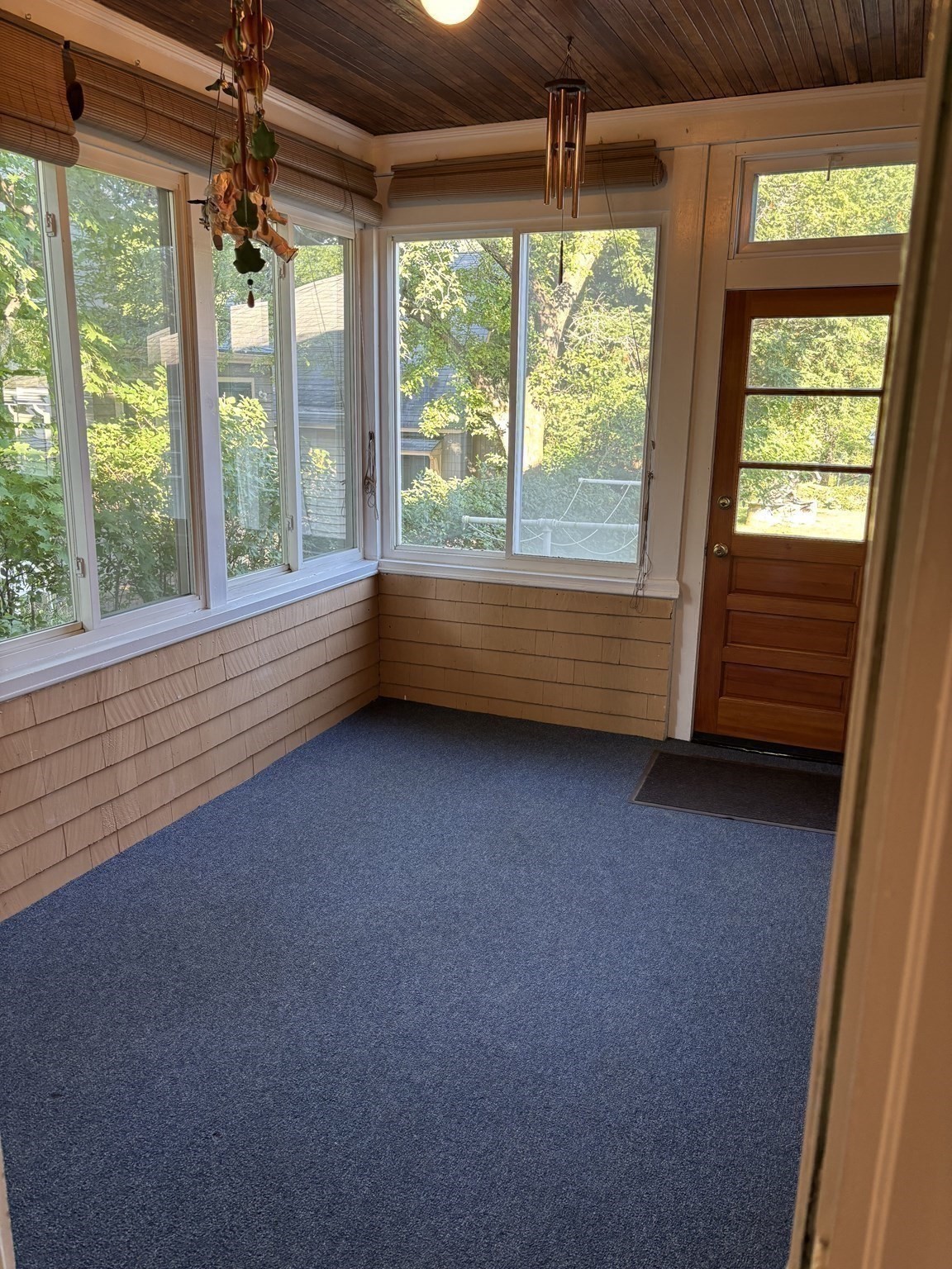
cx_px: 476
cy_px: 634
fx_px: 953
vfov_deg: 67.3
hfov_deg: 53.1
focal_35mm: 26
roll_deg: -0.7
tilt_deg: -14.0
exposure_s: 1/60
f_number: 1.6
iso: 80
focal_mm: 5.96
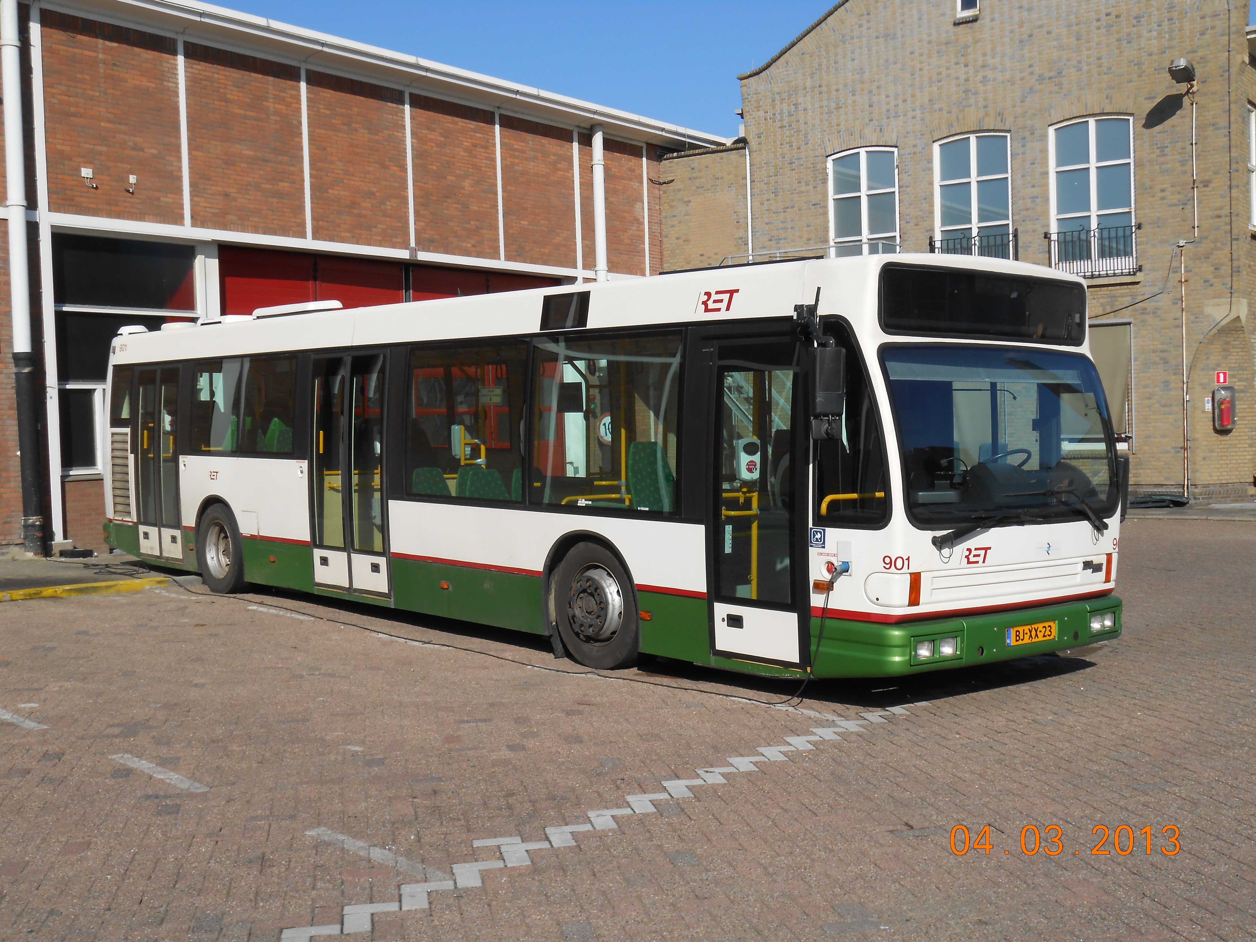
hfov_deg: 42.9
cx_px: 628
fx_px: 1596
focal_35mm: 44
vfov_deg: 32.9
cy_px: 471
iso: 80
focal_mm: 7.8
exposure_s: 1/1000
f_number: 4.5
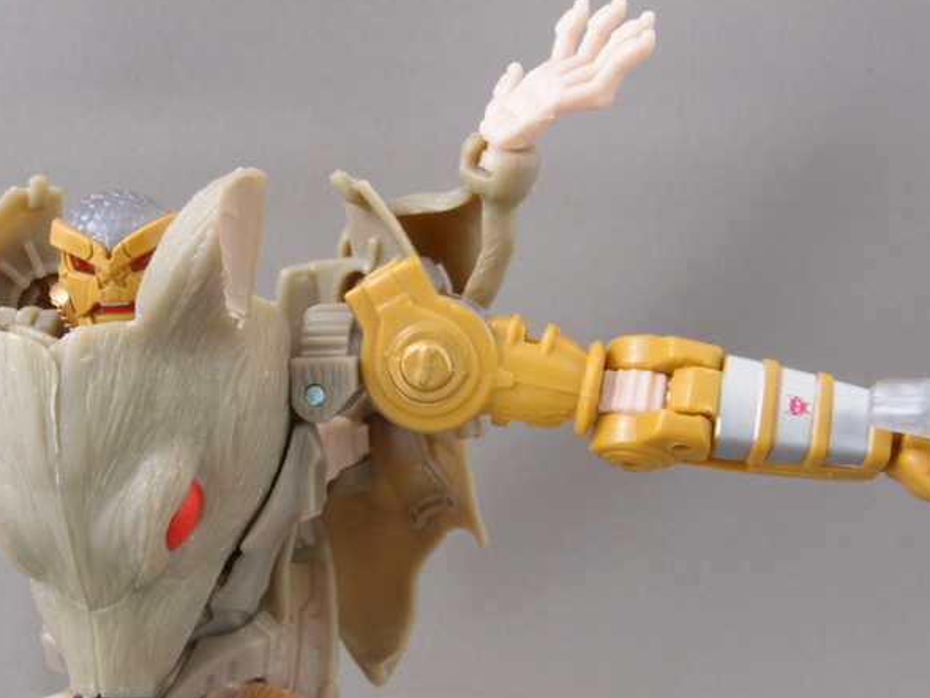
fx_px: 1021
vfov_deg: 37.7
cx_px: 358
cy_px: 390
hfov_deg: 48.6
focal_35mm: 38
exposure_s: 1.6
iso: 100
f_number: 8
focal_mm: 6
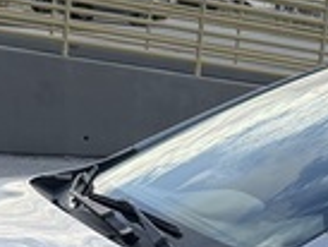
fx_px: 1328
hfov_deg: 13.6
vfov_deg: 10.0
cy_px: 451
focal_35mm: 140
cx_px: 429
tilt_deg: -18.7
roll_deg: -4.3
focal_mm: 6.76
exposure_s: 1/1464
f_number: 1.78
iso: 100
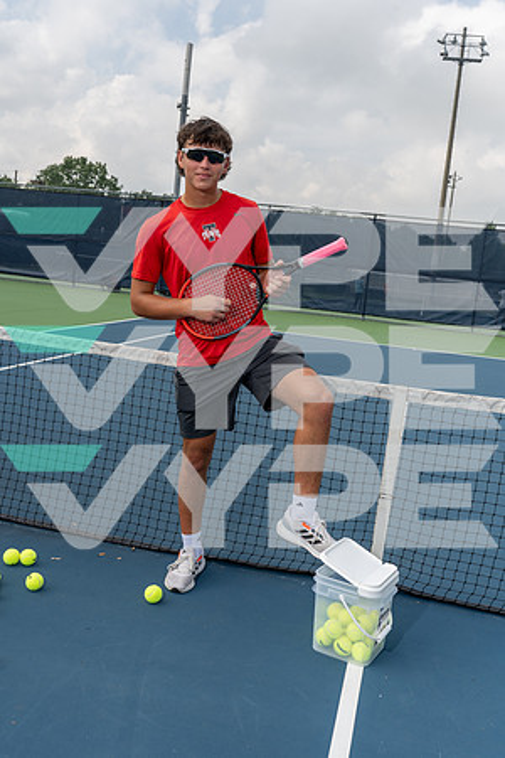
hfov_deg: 37.9
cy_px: 379
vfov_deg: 54.4
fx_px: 736
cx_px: 252
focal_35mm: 35
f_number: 8
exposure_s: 1/250
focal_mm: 35
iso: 100
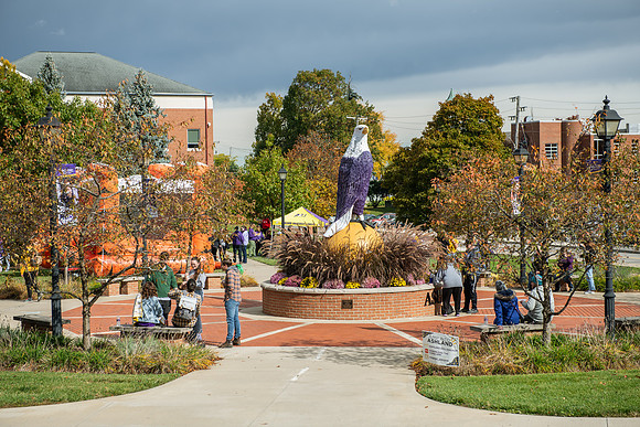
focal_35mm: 70
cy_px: 214
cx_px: 320
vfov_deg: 19.5
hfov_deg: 28.8
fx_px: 1245
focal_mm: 70
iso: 80
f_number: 5
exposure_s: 1/500
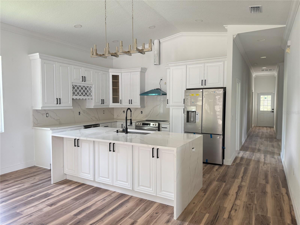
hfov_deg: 71.6
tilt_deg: -3.7
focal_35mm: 24
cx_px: 150
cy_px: 112
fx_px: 208
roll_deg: -0.5
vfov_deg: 56.8
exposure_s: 1/121
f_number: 1.78
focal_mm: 6.76
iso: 200
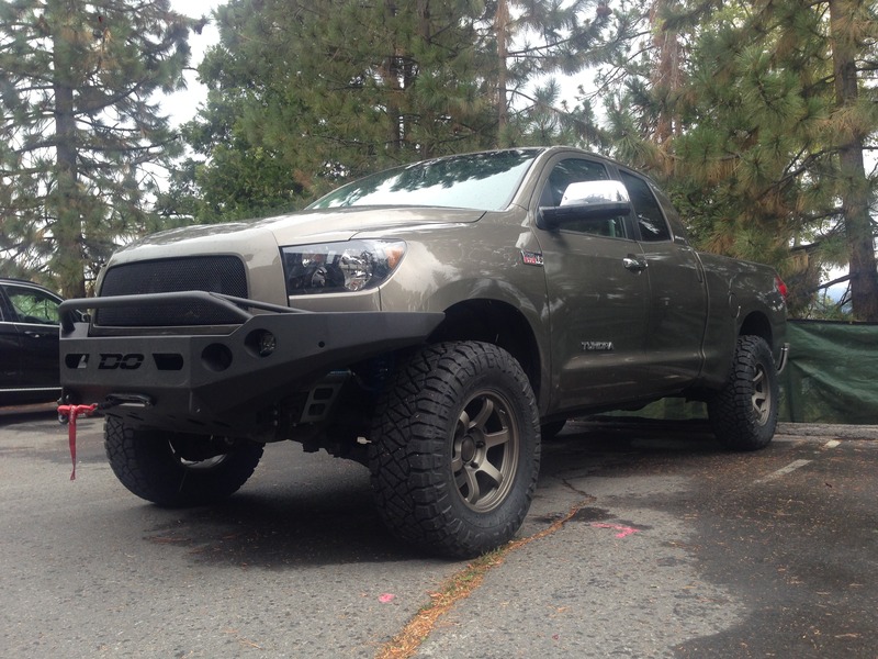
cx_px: 439
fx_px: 837
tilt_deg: -1.6
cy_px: 330
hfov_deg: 55.4
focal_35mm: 33
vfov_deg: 42.9
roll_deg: +2.4
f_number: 2.4
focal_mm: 4.12
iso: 50
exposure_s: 1/310
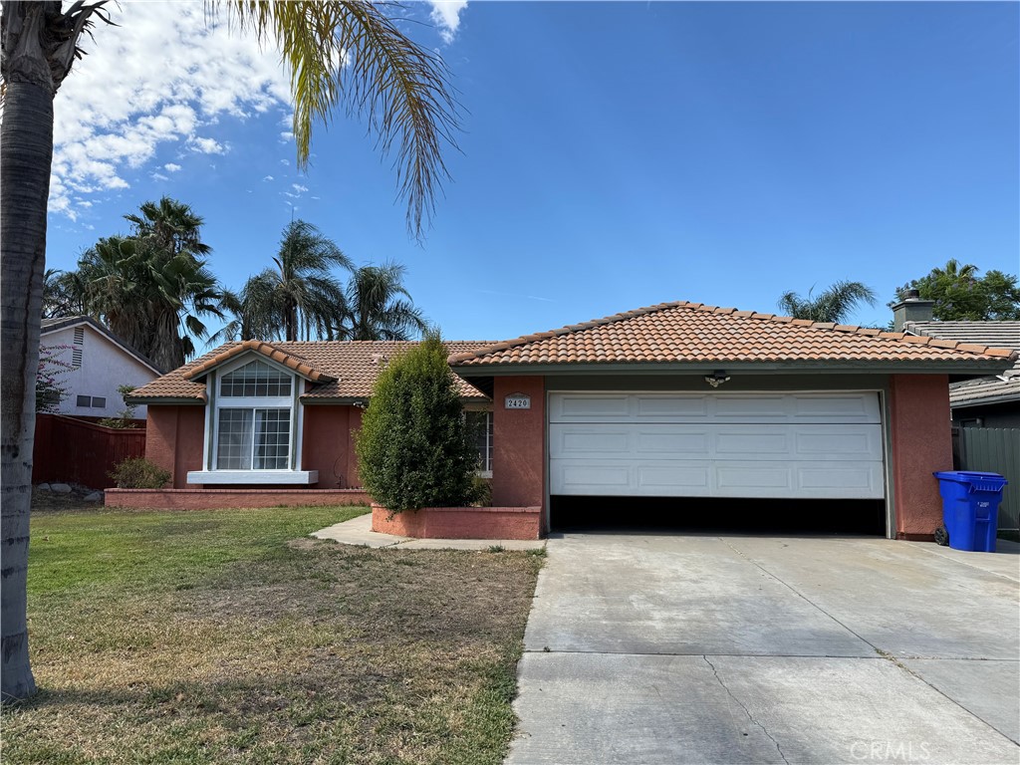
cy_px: 382
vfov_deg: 56.8
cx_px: 510
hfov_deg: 71.6
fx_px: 707
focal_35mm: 24
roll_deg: +0.5
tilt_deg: +6.4
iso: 80
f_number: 1.78
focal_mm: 6.76
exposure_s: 1/2801
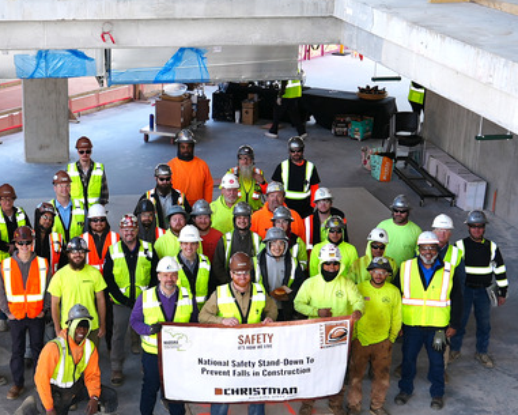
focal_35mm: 61
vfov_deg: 25.0
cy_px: 205
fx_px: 935
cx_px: 190
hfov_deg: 30.8
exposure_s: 1/60
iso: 80
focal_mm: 28.2
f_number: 4
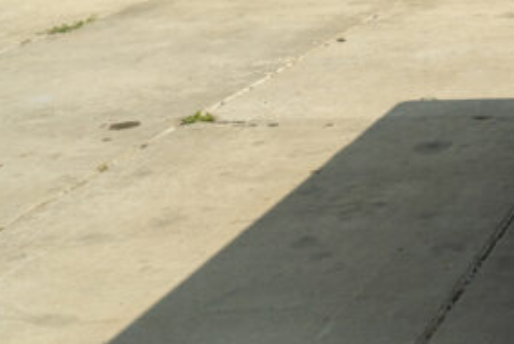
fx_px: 1286
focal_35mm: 90
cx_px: 858
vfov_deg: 14.6
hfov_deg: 18.7
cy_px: -91
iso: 100
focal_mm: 25
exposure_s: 1/160
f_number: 9
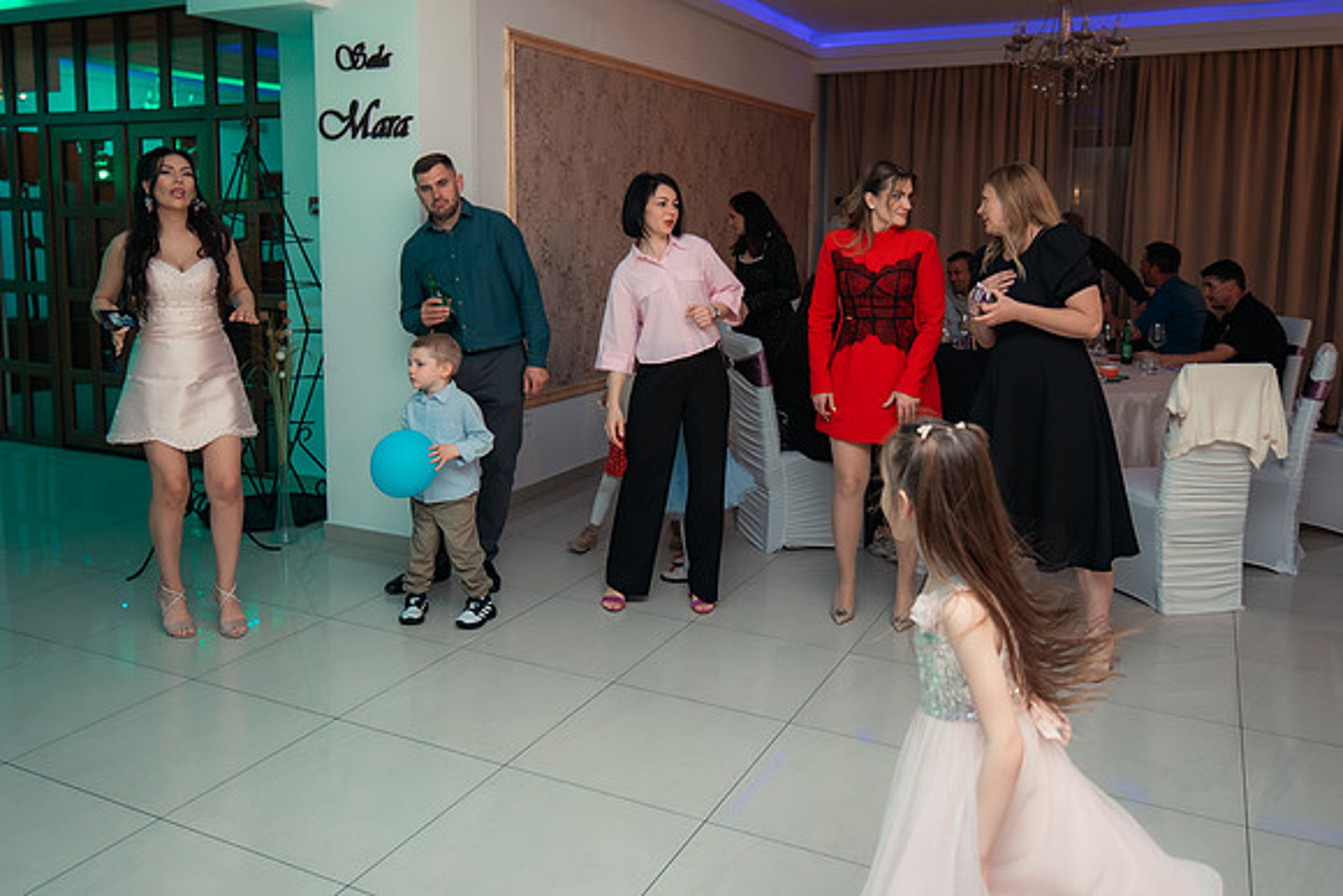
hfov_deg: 63.6
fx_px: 1084
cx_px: 679
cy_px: 356
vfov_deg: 44.7
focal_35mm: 29
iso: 1600
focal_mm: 22
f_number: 2.8
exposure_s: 1/200
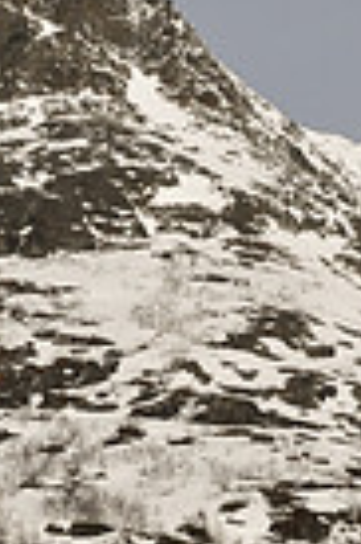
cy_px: 536
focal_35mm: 128
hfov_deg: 10.5
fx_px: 1930
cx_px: 407
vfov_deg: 15.7
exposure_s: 1/320
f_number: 22
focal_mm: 26
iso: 320
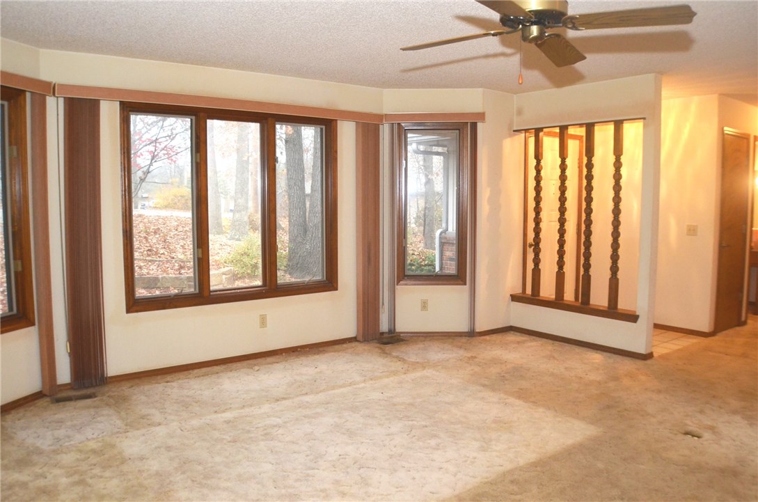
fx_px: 725
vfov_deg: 38.2
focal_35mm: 34
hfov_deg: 55.2
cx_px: 379
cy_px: 251
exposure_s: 1/60
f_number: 4
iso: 800
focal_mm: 23
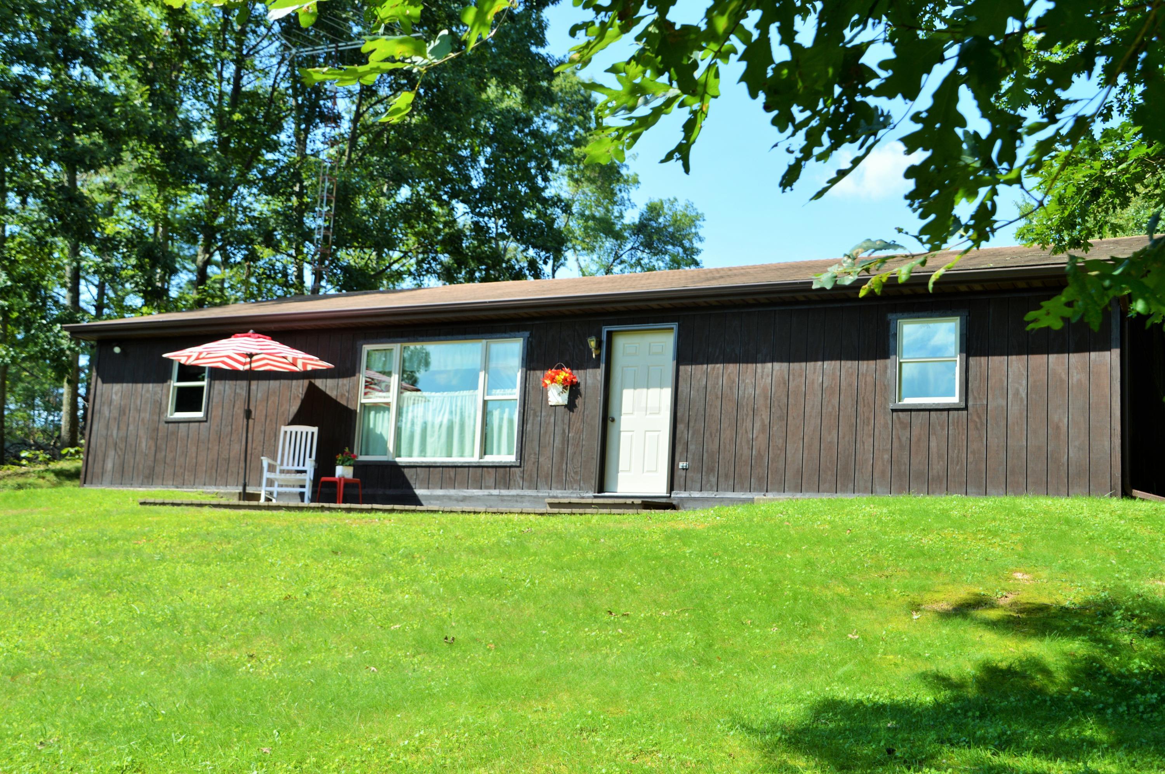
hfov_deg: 48.0
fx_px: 1309
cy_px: 387
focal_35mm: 40
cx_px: 582
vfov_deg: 32.9
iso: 100
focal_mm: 27
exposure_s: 1/160
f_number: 6.3
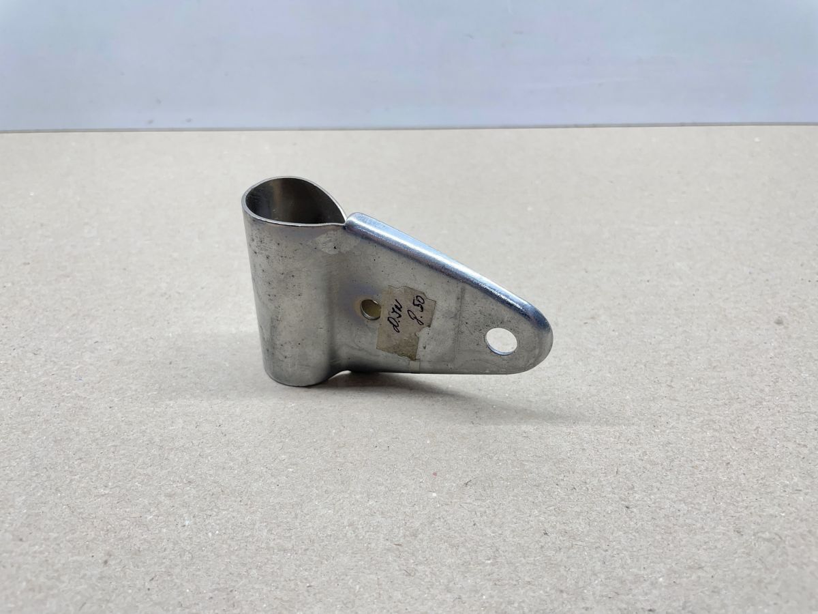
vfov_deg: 53.1
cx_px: 409
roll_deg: +1.4
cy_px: 307
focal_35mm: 26
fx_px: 614
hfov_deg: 67.3
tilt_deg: -35.5
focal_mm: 4.2
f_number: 1.6
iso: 64
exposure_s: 1/100
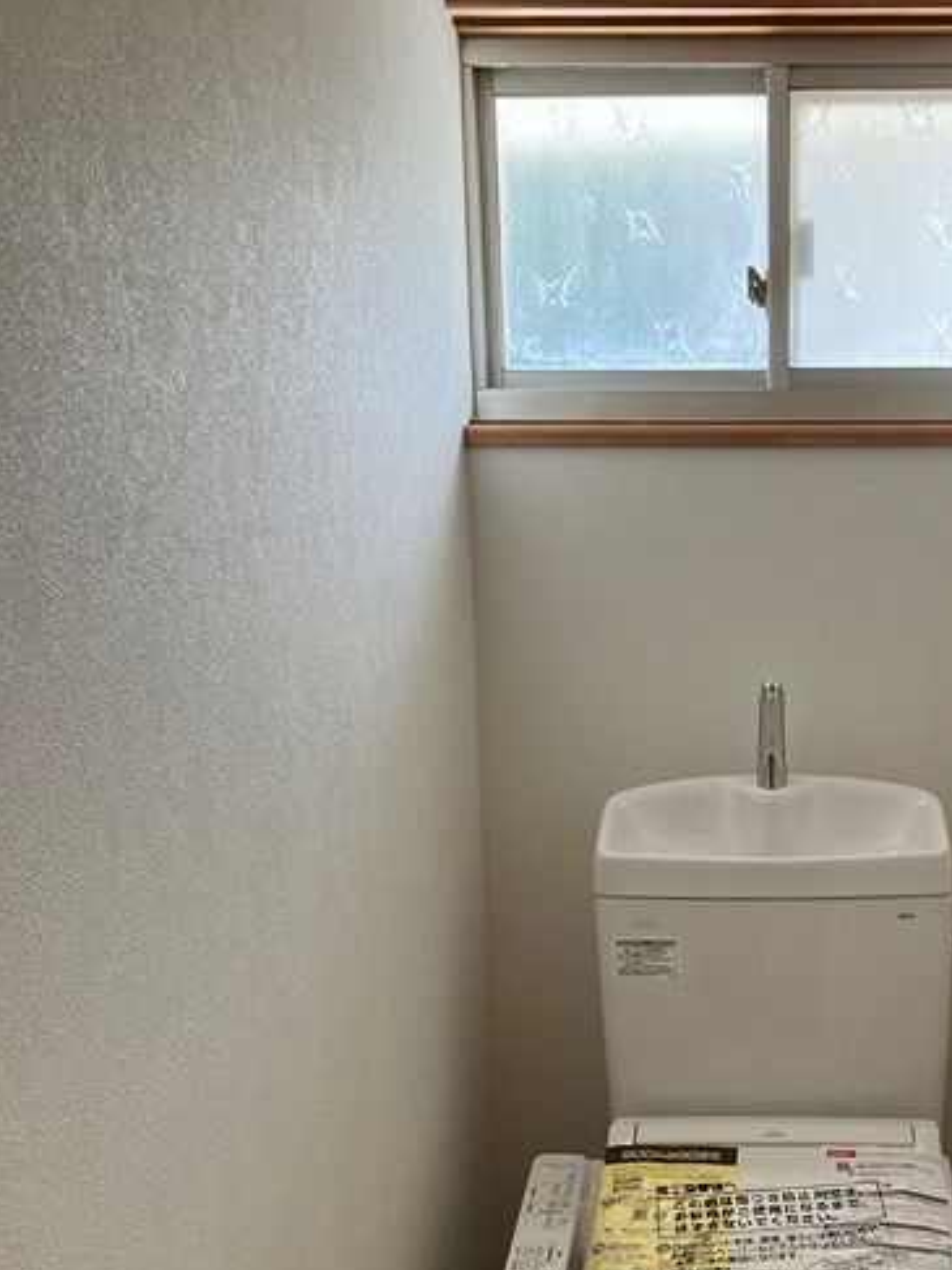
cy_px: 871
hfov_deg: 30.7
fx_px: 1688
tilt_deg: -12.8
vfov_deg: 40.6
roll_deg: +0.3
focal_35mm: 46
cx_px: 762
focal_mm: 3.99
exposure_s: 1/108
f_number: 1.8
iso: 80
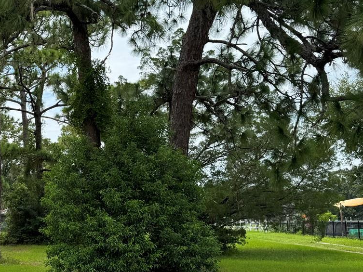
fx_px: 535
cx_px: 43
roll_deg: -0.1
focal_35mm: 51
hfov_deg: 35.5
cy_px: 156
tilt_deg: +5.4
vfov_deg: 28.5
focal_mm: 6.76
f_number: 1.78
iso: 80
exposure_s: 1/1678
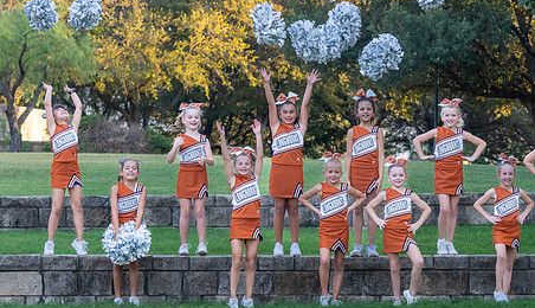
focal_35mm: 122
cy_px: 202
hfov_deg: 17.4
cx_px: 356
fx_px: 1740
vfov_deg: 10.1
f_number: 4
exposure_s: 1/1000
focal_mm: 72
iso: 1600
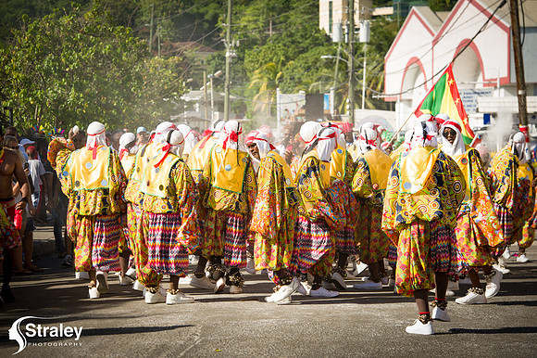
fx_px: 1938
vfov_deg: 10.5
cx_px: 268
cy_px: 179
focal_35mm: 130
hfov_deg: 15.8
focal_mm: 130
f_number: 8
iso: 100
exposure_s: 1/200
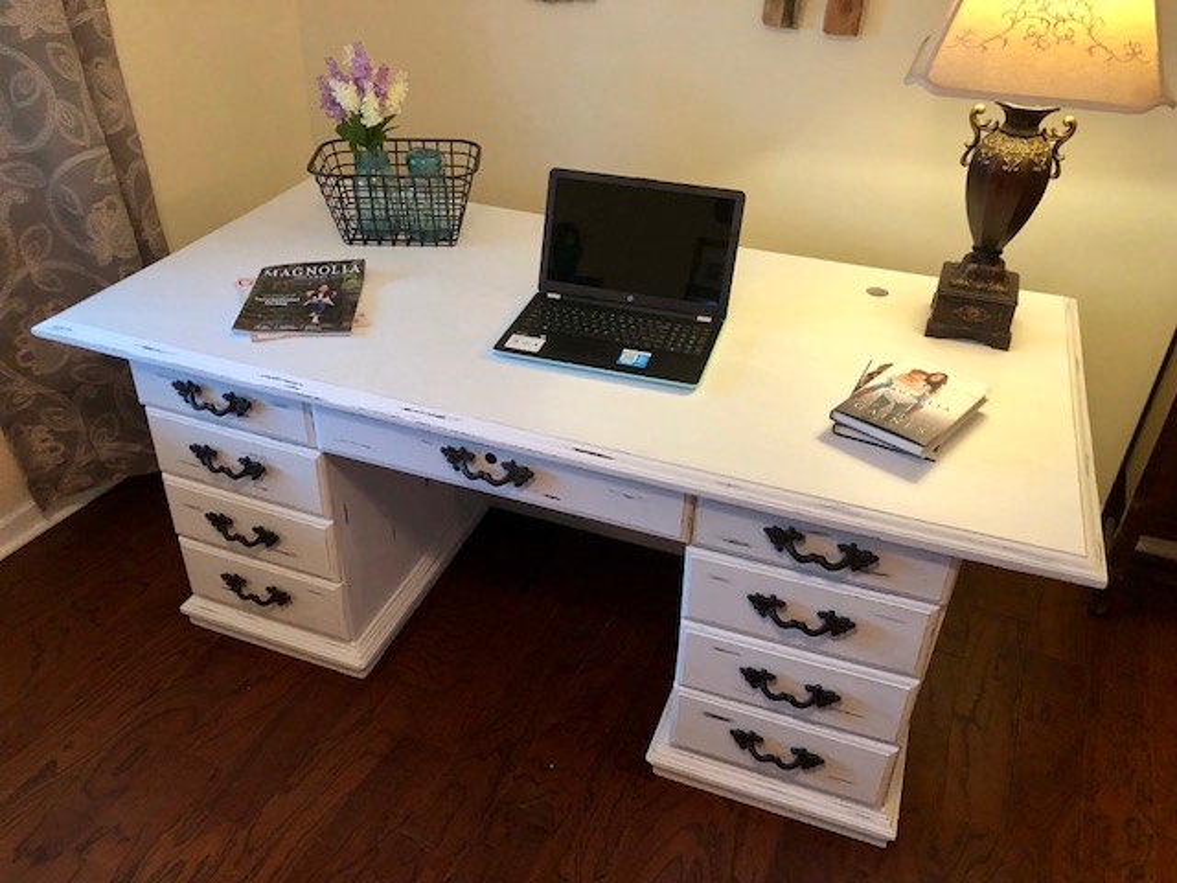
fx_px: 986
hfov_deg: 61.7
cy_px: 442
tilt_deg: -34.1
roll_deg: -4.2
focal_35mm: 29
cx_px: 588
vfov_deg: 48.2
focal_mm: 3.99
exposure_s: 1/15
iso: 80
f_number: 1.8
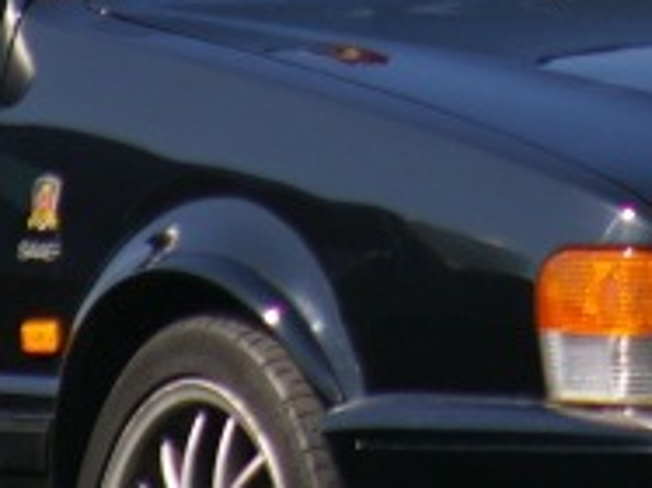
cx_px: 704
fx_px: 32470
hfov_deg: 1.2
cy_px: -263
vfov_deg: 0.9
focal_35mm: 1725
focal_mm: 320
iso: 200
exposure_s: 1/500
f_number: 8
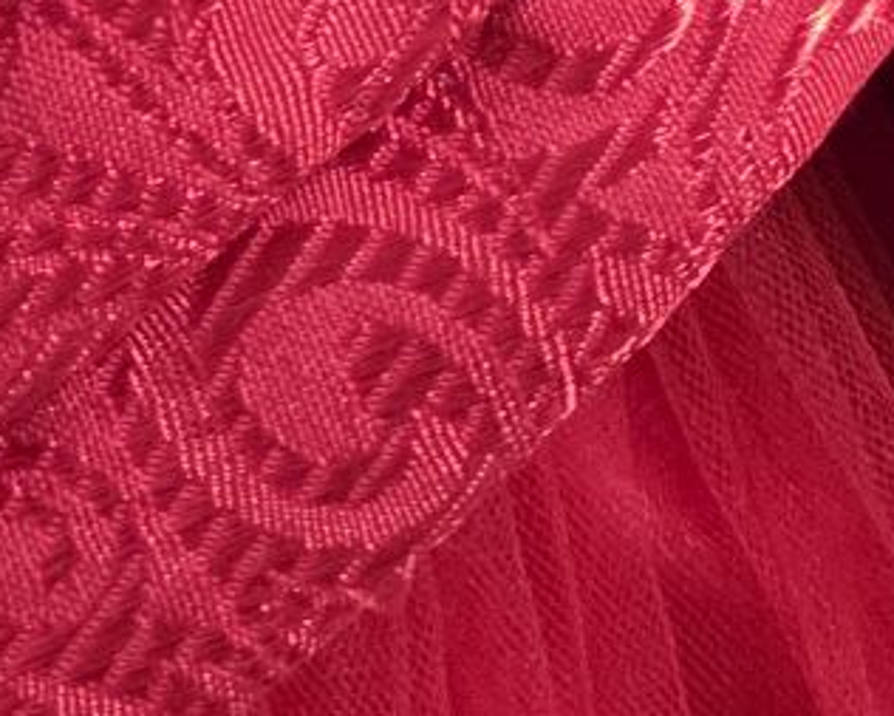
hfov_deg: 13.2
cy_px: -801
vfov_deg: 9.9
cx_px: -156
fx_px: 3758
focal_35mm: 142
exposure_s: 1/100
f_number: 1.7
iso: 1600
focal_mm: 6.3
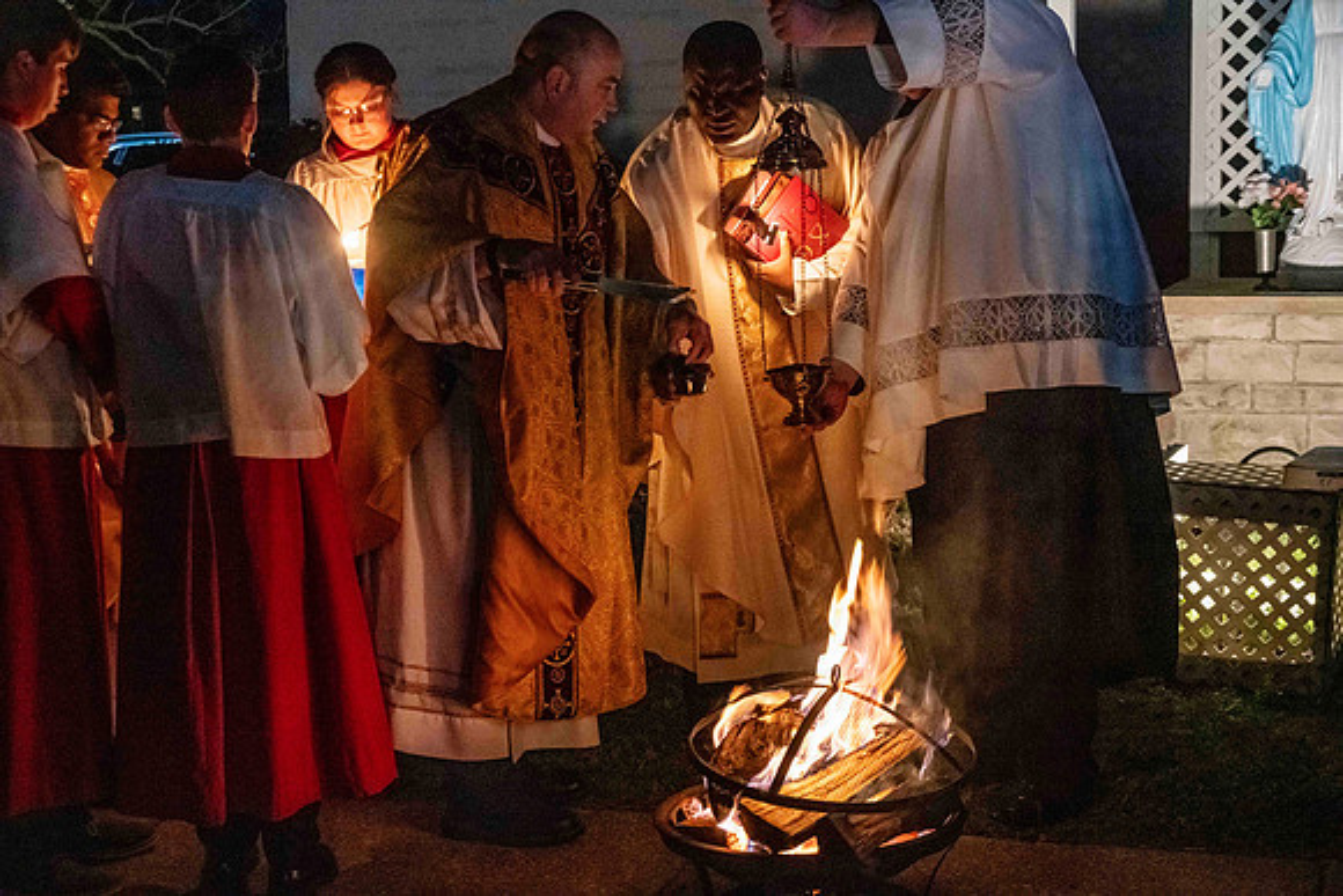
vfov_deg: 22.6
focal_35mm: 60
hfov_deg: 33.4
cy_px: 448
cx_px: 672
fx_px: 2239
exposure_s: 1/40
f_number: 6.3
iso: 8000
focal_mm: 60
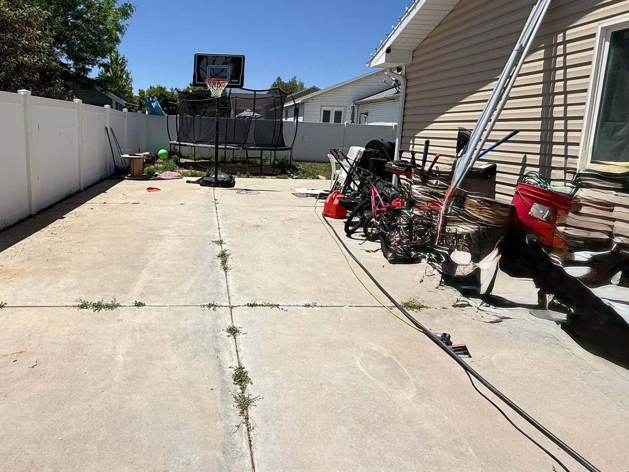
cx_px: 220
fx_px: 382
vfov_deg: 62.7
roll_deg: -1.2
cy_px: 180
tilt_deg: -7.5
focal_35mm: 21
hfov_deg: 76.9
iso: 50
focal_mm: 2.22
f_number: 2.2
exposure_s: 1/3460
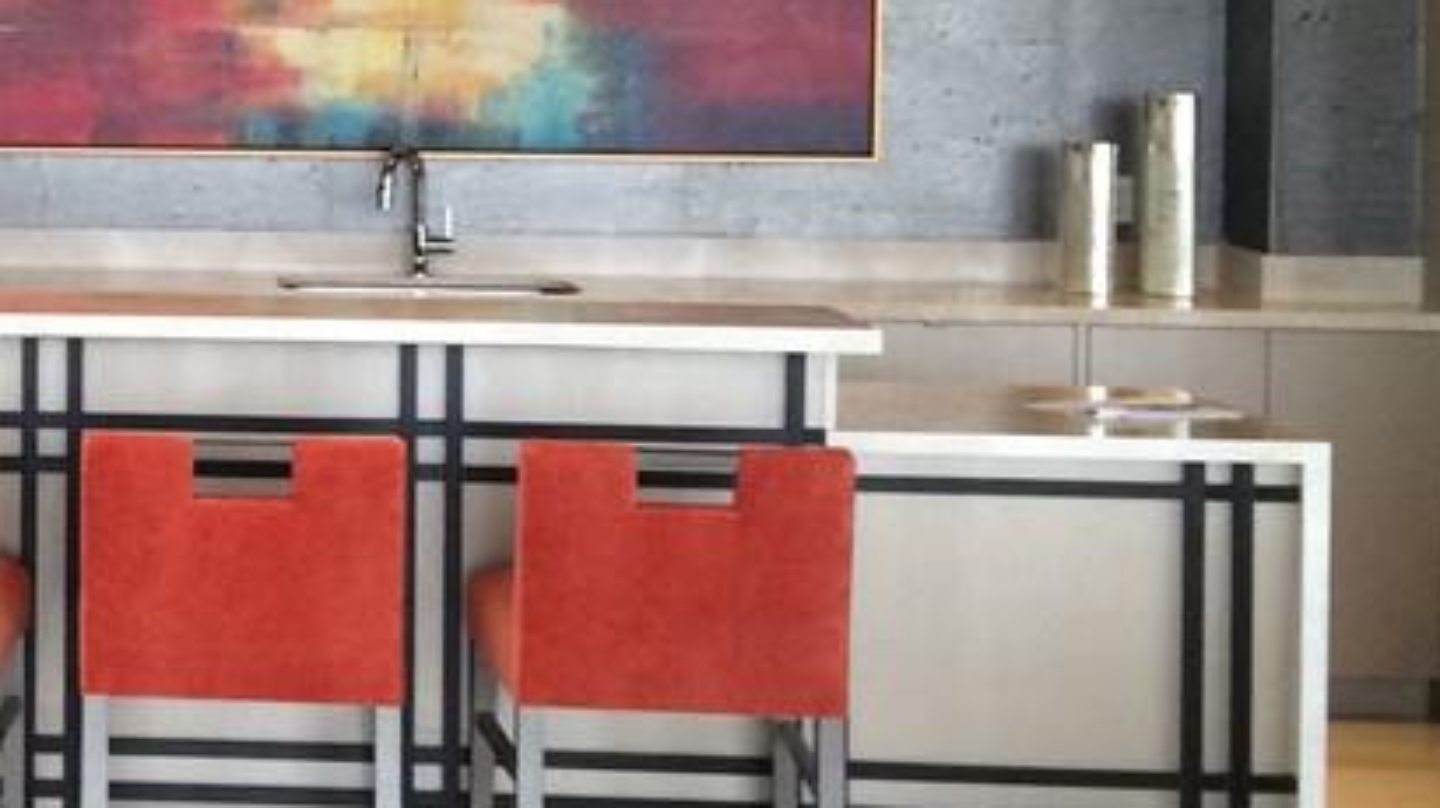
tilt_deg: -2.2
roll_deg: -0.3
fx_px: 3014
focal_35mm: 79
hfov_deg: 25.1
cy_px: 105
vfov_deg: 15.1
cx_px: -116
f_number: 2.2
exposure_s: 1/30
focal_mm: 4.15
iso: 100
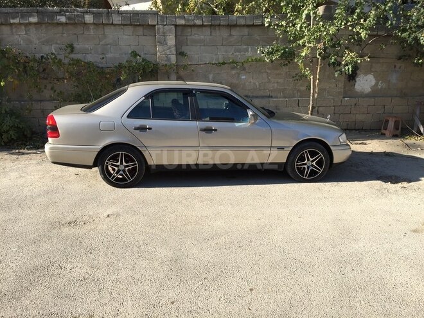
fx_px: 355
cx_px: 212
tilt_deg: -14.6
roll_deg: -1.2
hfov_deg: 61.7
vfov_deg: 48.2
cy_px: 159
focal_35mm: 29
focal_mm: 4.15
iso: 32
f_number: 2.2
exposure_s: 1/648
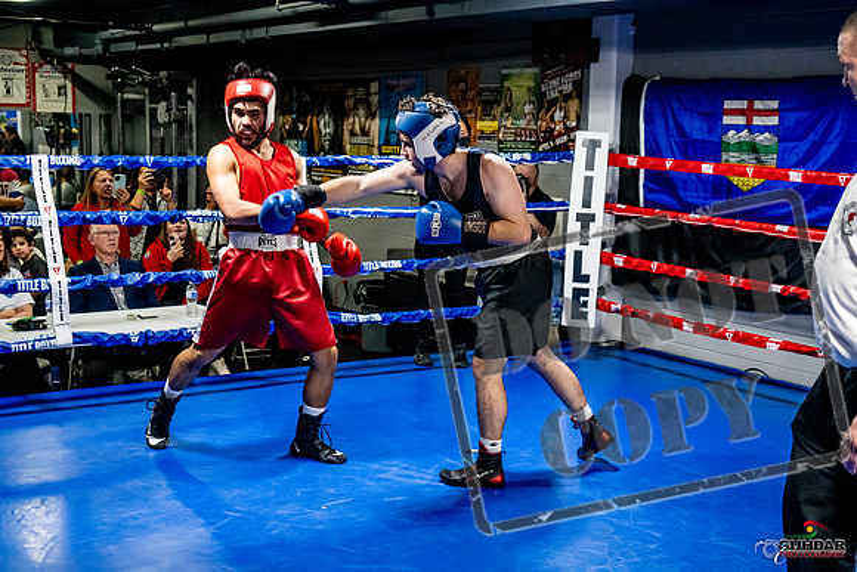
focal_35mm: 52
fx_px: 1238
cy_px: 286
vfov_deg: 26.0
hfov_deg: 38.2
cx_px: 428
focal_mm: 35
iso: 5000
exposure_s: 1/800
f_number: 2.8
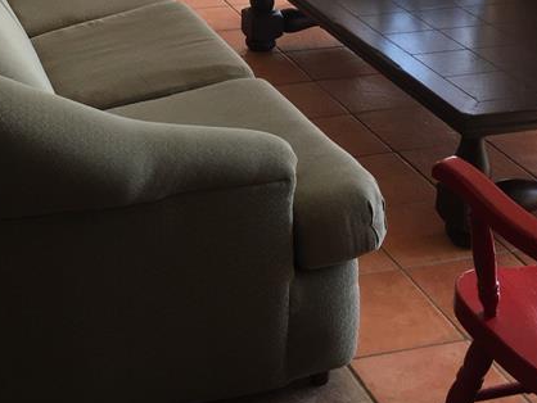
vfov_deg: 19.7
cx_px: 145
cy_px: -63
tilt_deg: -12.3
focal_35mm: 71
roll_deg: +0.0
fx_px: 1102
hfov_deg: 27.1
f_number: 2.2
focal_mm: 4.15
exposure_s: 1/120
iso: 25
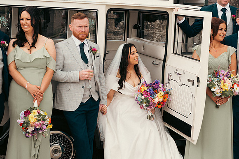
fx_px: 485
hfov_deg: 27.7
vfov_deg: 18.7
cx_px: 120
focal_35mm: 73
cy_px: 80
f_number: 5
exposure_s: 1/320
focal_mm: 49
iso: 125
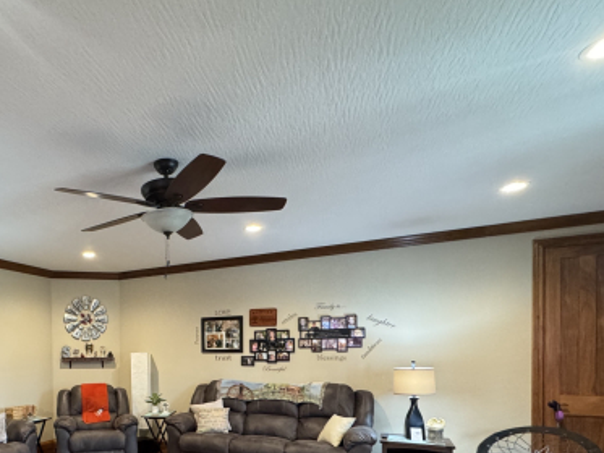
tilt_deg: -0.9
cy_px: 358
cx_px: 142
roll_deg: +0.7
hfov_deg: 64.6
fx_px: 436
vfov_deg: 51.7
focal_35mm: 25
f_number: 2.2
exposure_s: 1/60
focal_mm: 2.22
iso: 800
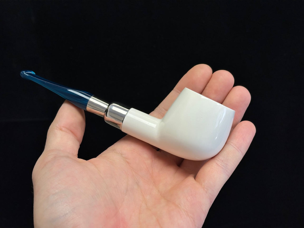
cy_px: 114
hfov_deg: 39.7
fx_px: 422
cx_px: 152
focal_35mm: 48
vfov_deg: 30.3
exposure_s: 1/272
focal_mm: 6.86
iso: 64
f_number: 1.78
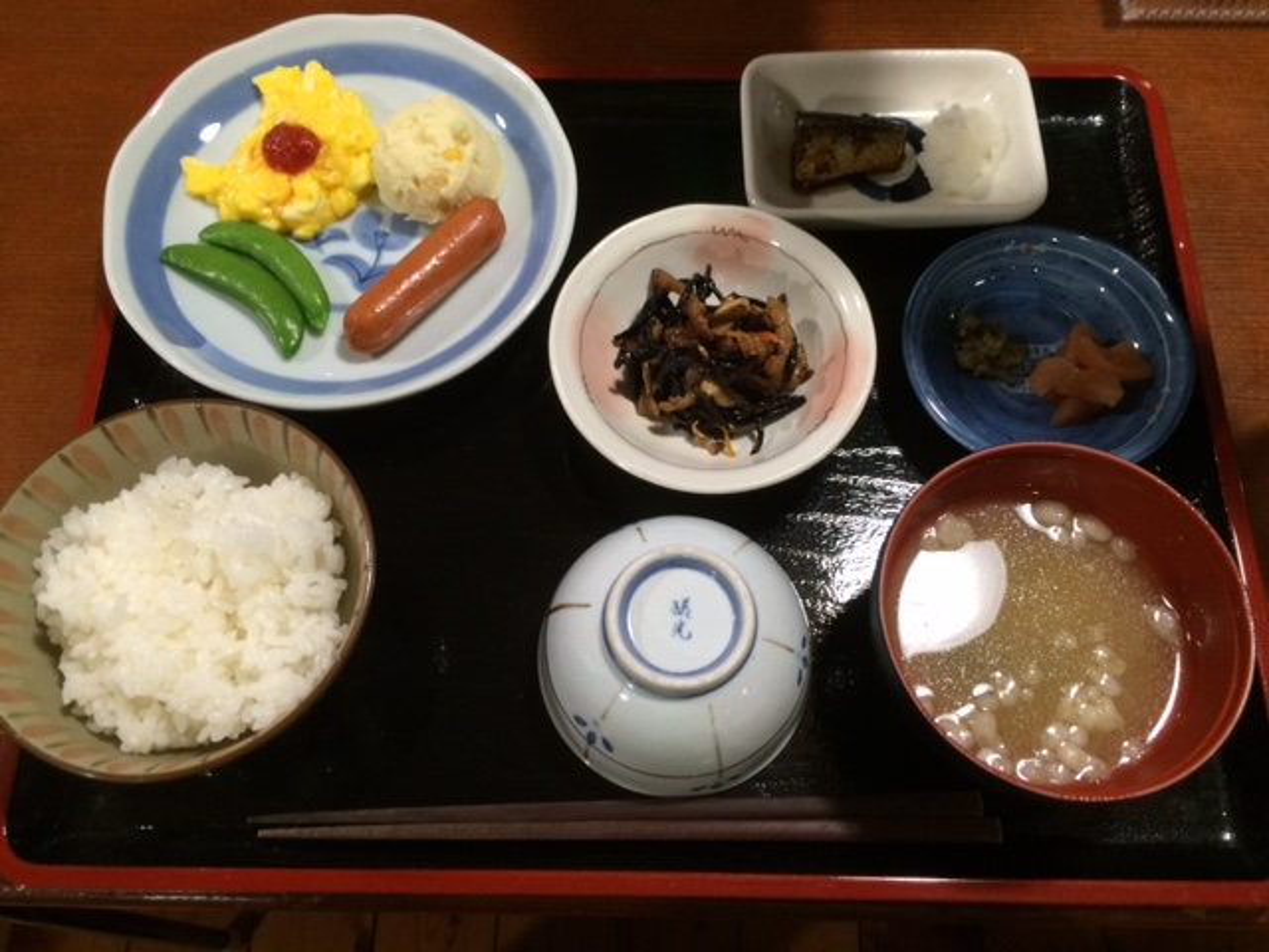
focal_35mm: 29
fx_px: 1063
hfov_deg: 61.7
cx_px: 634
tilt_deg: -68.7
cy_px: 476
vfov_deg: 48.2
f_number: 2.2
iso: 160
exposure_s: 1/30
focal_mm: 4.15
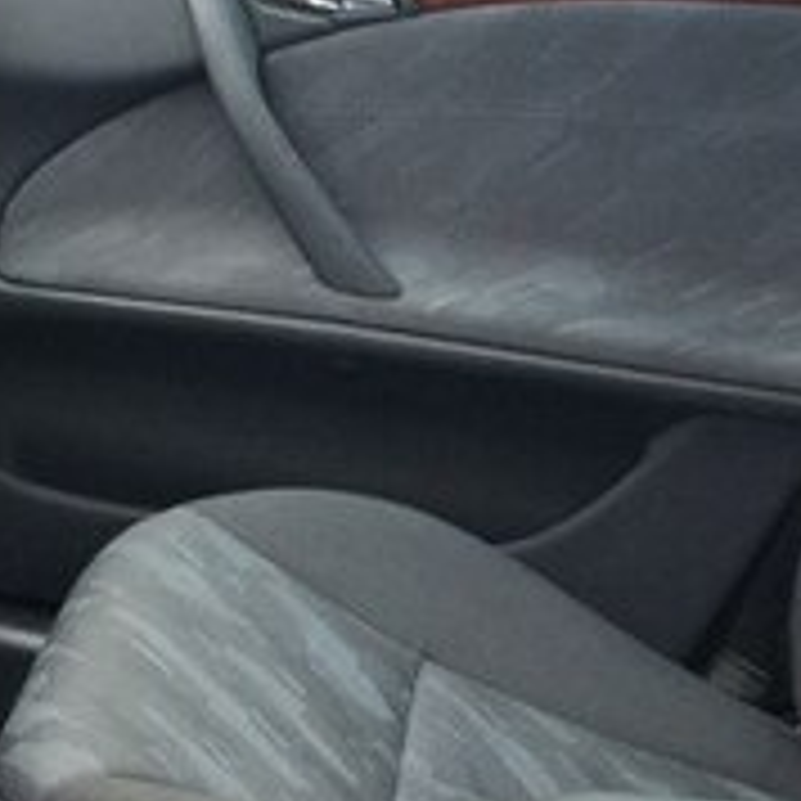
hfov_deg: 17.8
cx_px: -4
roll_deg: -9.9
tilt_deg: -30.3
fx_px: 2487
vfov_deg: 17.6
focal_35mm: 95
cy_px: 920
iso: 160
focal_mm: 4.15
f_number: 2.2
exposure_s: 1/33
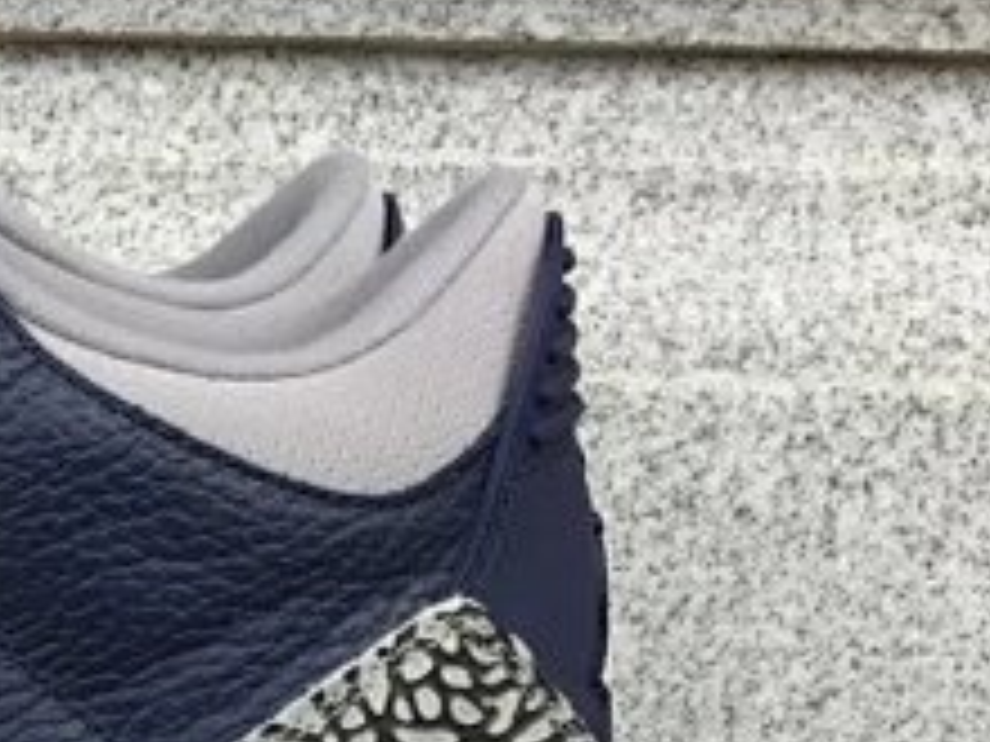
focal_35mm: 90
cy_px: 940
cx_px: -302
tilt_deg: -16.1
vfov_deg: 15.7
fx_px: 2574
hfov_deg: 20.0
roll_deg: -0.7
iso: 25
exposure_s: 1/176
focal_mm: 3.3
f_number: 2.4
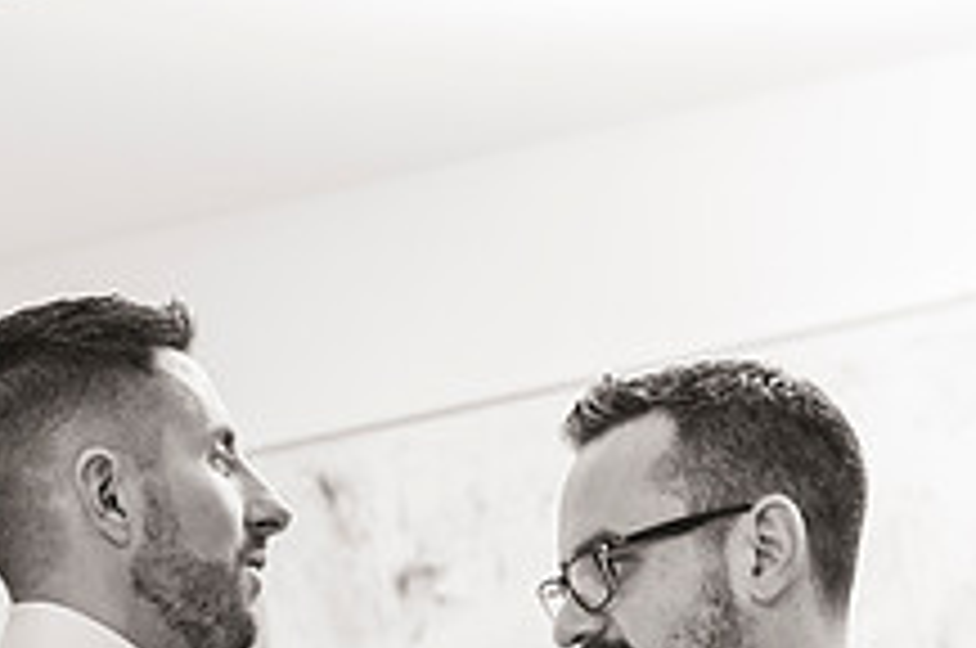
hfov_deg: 13.6
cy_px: 776
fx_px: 4061
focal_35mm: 150
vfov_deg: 9.0
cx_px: 202
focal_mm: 56
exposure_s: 1/125
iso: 800
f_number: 3.5
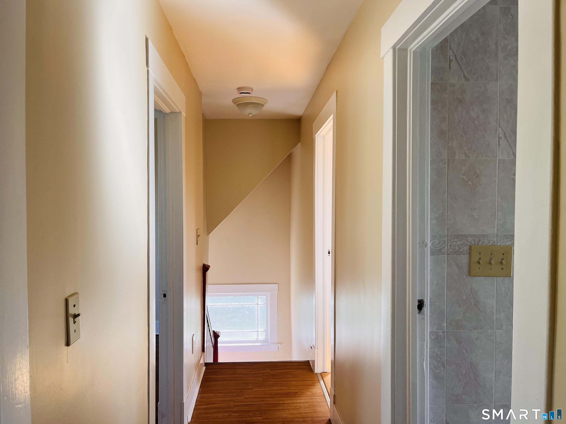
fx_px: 425
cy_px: 212
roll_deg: -0.2
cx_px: 283
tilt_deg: -1.7
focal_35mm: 26
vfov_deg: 53.1
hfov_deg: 67.3
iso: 64
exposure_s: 1/122
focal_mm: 5.1
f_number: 1.6
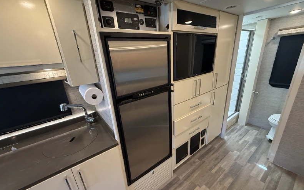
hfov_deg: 101.4
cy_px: 99
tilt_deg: -18.1
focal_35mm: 15
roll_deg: +4.3
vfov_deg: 74.8
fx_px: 124
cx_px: 151
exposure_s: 1/81
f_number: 2.2
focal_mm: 2.22
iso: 320
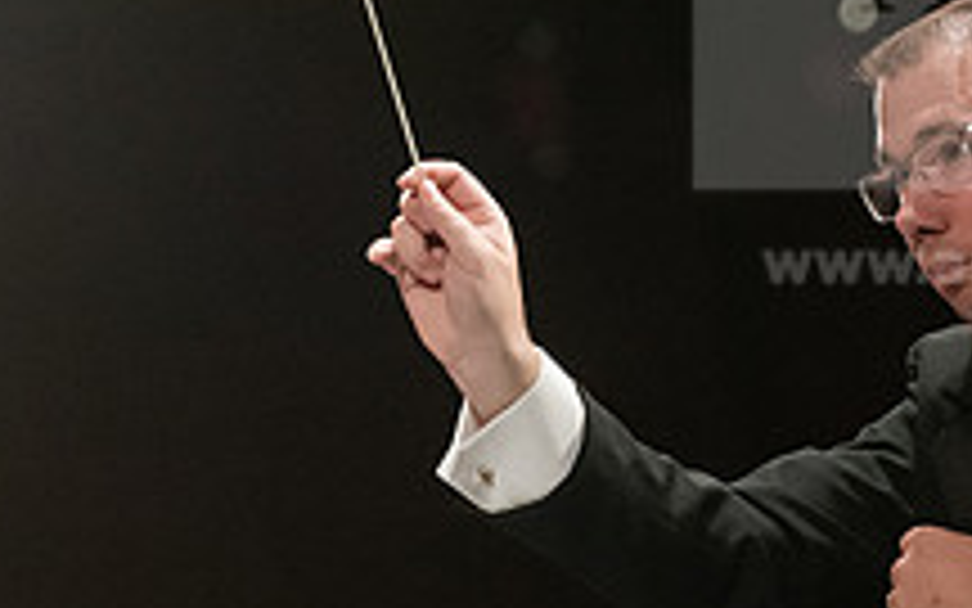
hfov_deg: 4.5
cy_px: 358
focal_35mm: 466
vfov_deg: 2.8
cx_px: 558
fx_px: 12344
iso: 5000
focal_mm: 170
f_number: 3.5
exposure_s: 1/200
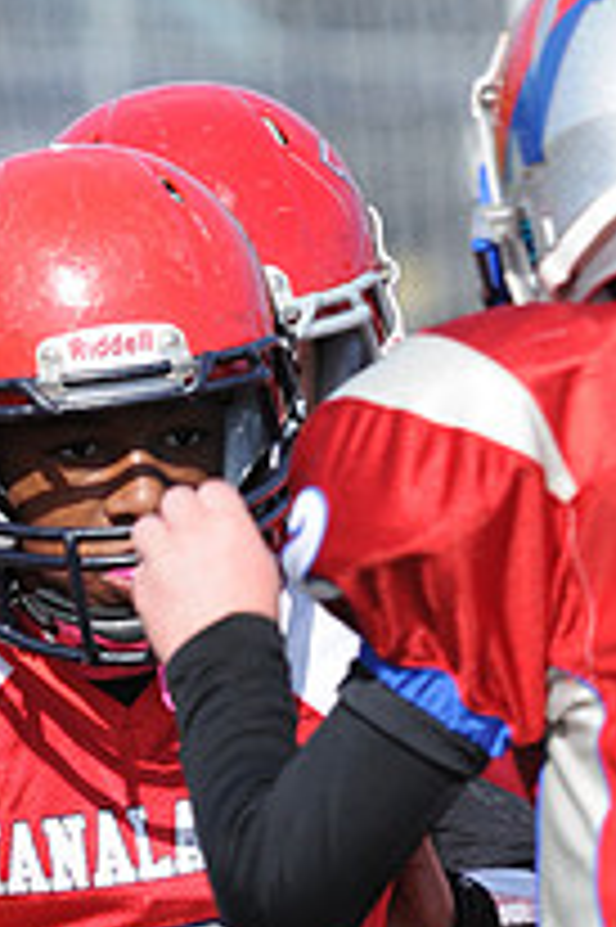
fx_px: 32546
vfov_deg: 1.6
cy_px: 1215
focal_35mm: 1266
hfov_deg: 1.1
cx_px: -79
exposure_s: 1/500
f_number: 7.1
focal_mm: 300
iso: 200
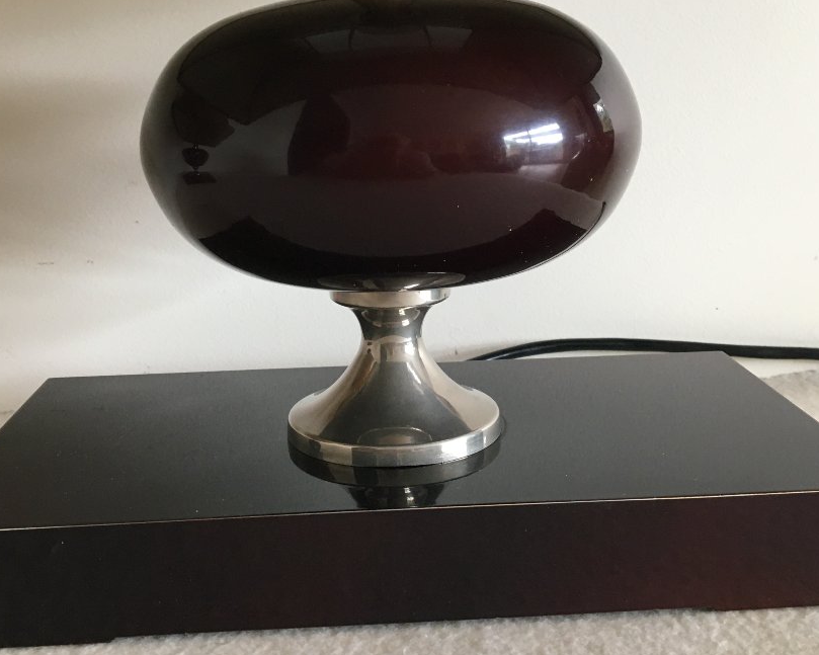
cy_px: 264
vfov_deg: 35.6
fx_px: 1018
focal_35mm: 42
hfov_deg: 43.8
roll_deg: +1.0
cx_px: 396
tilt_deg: -10.1
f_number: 2.2
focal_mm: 4.15
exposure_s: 1/33
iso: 64
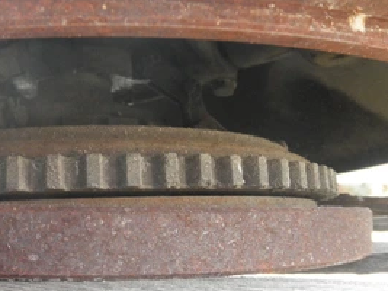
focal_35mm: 42
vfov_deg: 34.3
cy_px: 157
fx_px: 471
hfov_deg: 43.5
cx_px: 100
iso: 80
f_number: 3
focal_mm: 5
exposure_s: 1/30
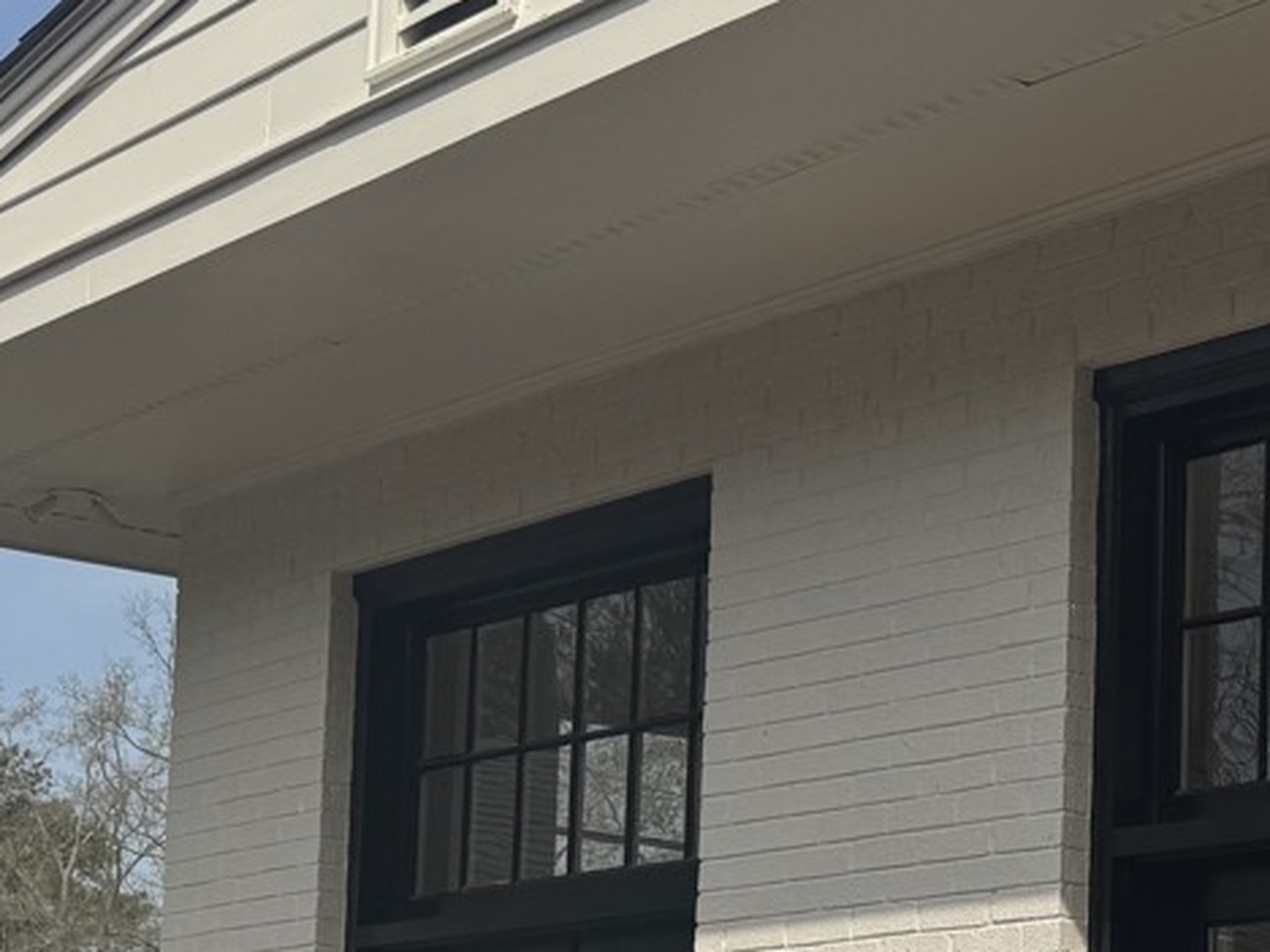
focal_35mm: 82
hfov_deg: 20.8
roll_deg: -1.1
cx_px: 1815
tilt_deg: +4.3
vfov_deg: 17.5
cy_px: 987
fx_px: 3008
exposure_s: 1/5348
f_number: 1.78
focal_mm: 6.76
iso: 80
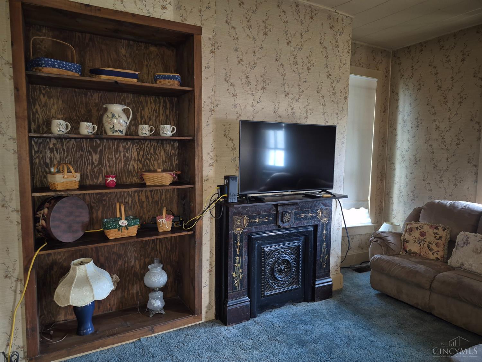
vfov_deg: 58.9
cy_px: 181
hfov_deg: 73.9
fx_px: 320
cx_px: 241
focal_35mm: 23
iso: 125
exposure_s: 1/10
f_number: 1.8
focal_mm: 5.4
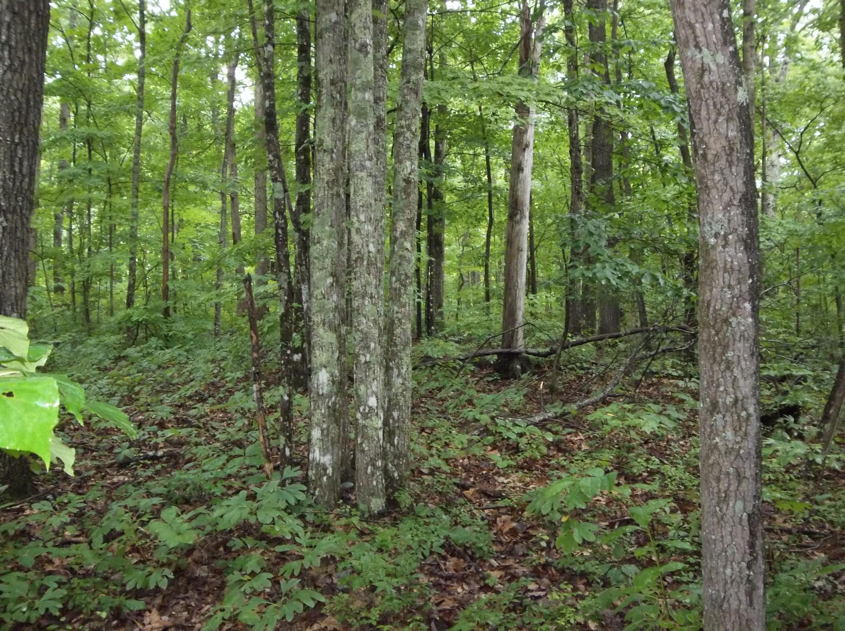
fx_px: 902
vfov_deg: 38.6
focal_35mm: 37
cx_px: 422
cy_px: 316
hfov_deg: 50.2
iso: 400
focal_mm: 6.6
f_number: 4
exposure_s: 1/40
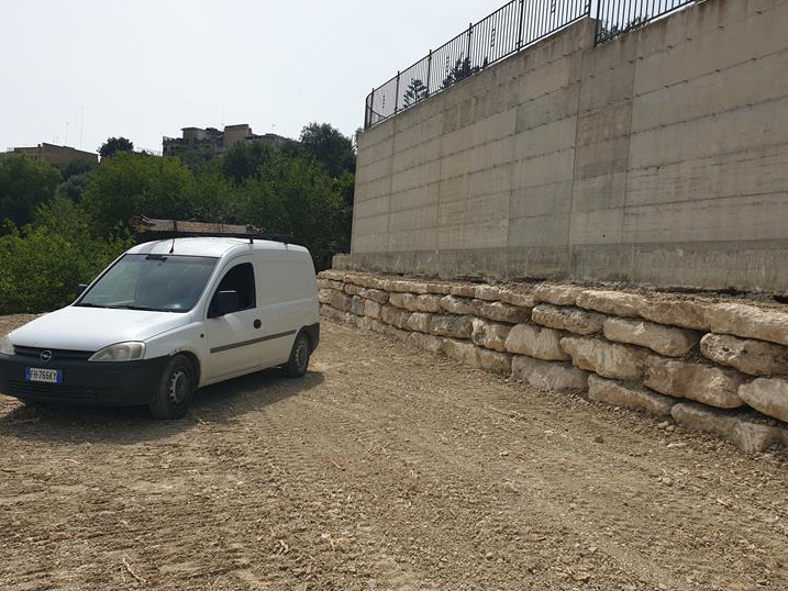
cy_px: 301
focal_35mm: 29
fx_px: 660
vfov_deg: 48.2
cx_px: 386
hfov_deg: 61.6
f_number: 2.4
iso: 50
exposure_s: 1/2681
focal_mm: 4.3
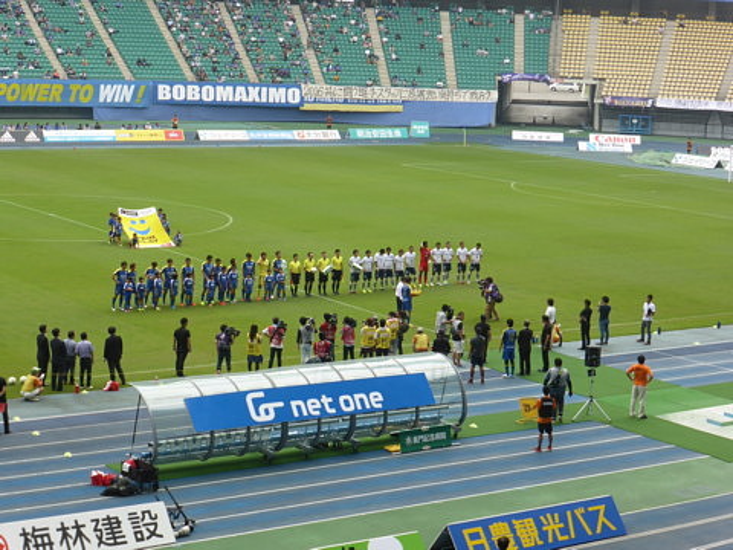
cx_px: 366
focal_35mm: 79
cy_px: 275
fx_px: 1673
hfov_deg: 24.7
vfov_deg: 18.7
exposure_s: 1/125
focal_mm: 14.2
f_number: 5.1
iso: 100
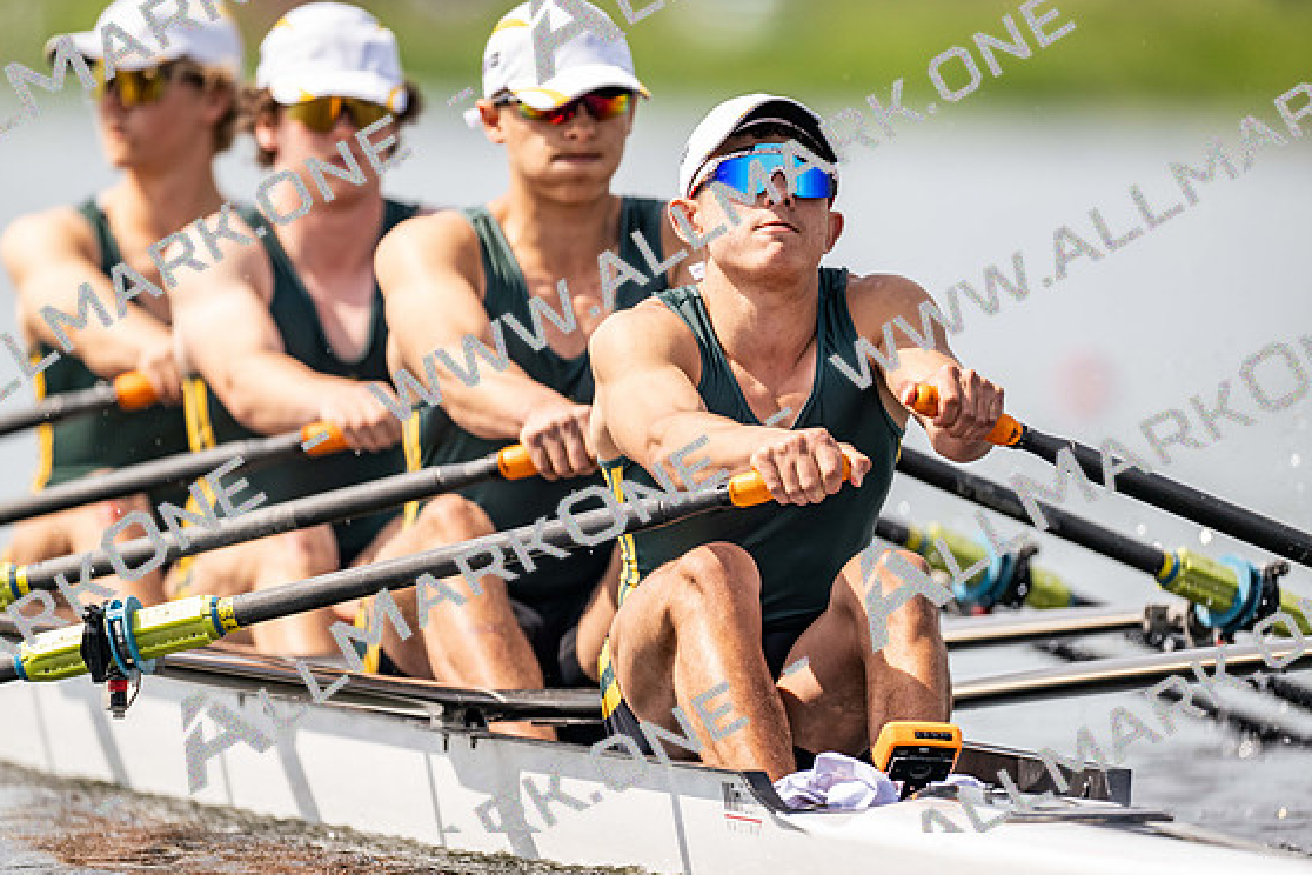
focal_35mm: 624
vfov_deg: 2.2
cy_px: 429
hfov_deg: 3.3
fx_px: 22740
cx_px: 658
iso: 450
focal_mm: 600
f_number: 4
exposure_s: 1/2500
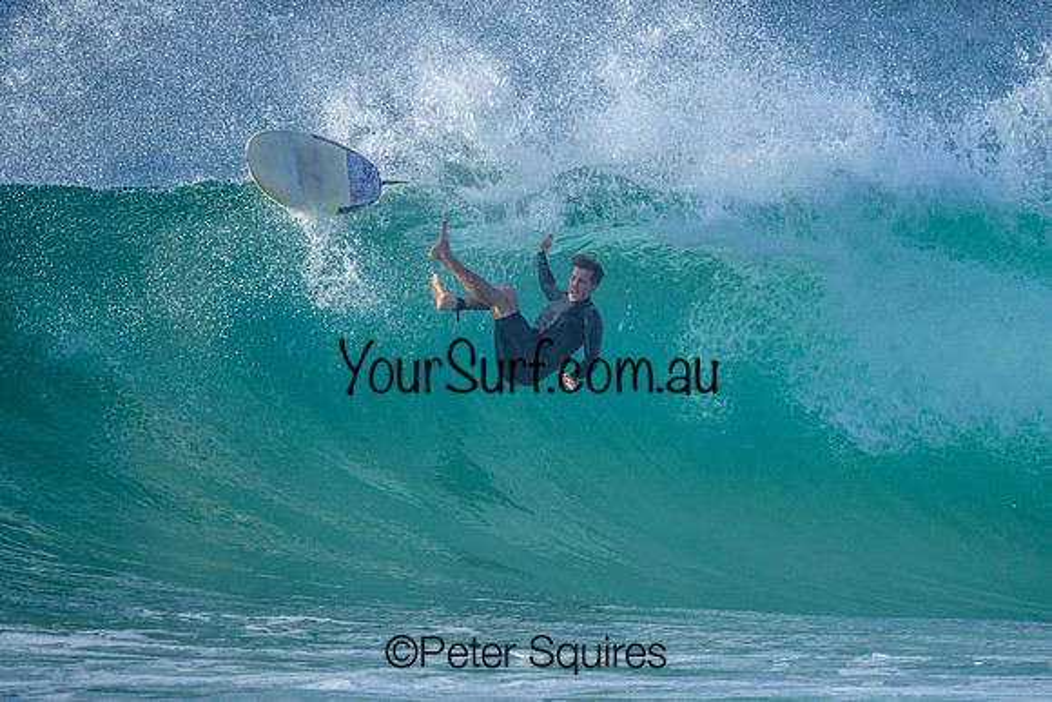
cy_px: 414
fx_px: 31951
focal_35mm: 1093
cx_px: 653
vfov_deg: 1.3
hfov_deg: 1.9
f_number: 8
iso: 1100
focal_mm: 800
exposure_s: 1/3200
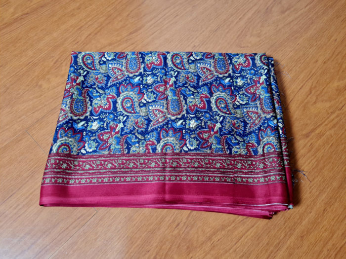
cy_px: 130
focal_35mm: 26
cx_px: 173
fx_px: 260
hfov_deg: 67.3
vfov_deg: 53.1
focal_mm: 5.4
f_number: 1.8
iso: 320
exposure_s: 1/40
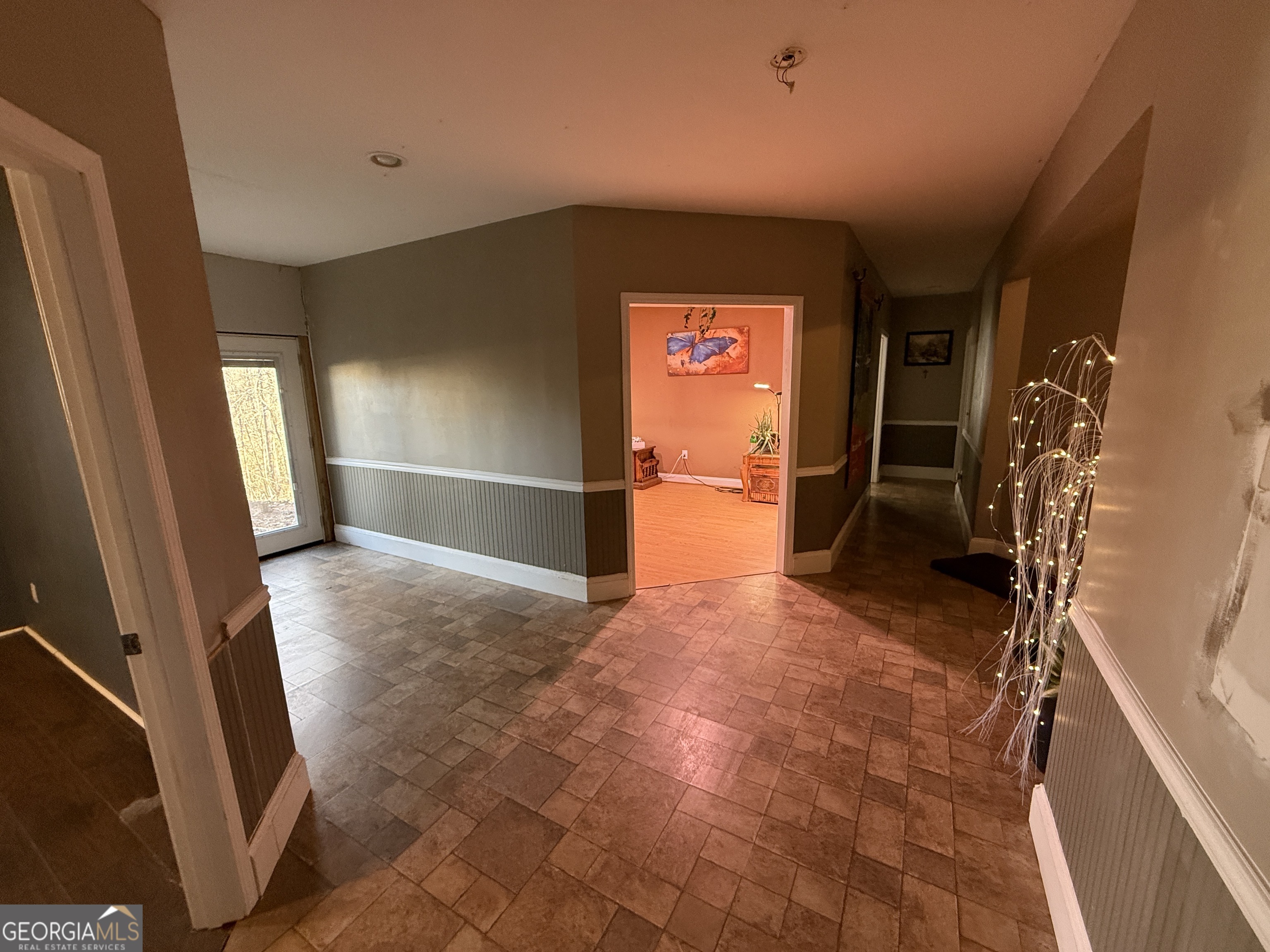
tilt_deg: -10.7
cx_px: 635
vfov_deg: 85.7
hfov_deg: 102.1
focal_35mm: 14
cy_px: 476
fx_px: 514
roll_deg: +0.9
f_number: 2.2
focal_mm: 2.22
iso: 400
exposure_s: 1/60
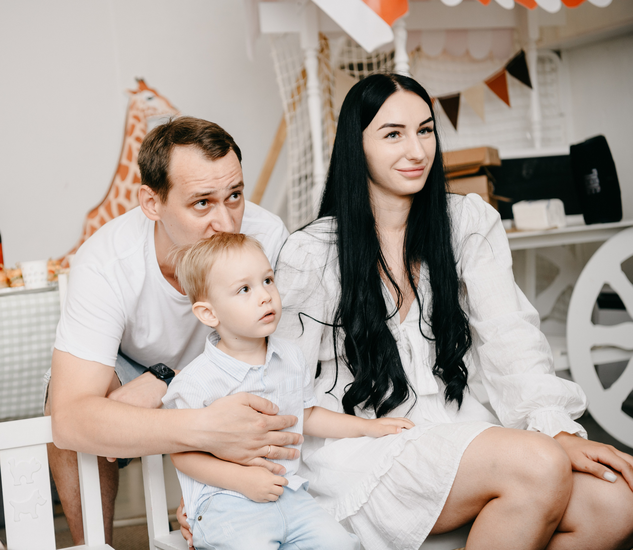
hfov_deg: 27.6
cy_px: 275
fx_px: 1283
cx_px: 221
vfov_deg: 24.2
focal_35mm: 66
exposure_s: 1/160
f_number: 3.5
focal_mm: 56
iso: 160
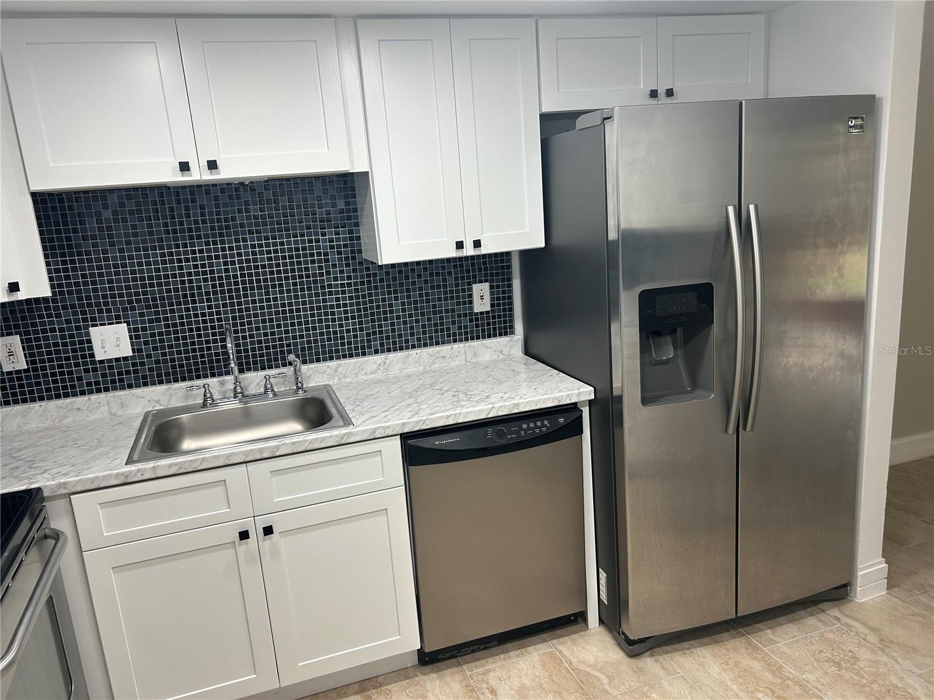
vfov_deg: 53.1
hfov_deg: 67.3
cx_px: 467
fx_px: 702
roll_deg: +4.6
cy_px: 350
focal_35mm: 26
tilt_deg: -11.5
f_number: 1.5
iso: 100
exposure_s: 1/120
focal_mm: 5.7
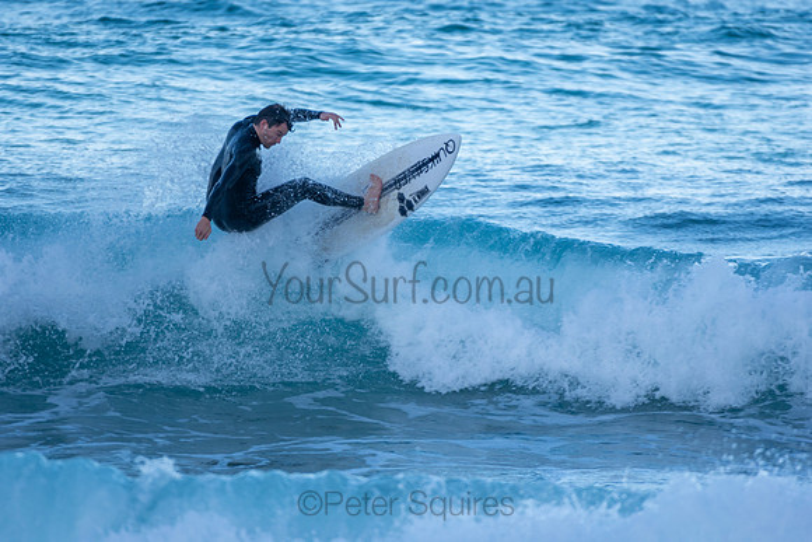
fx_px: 16920
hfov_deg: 2.7
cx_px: 406
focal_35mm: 750
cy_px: 271
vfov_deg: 1.8
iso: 220
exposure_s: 1/640
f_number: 5.6
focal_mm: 500
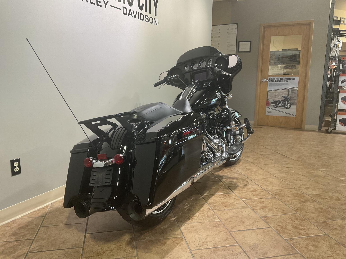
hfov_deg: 61.7
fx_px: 290
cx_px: 173
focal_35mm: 29
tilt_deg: -9.9
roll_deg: -0.5
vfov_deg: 48.2
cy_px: 130
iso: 80
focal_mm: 3
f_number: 1.8
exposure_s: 1/60
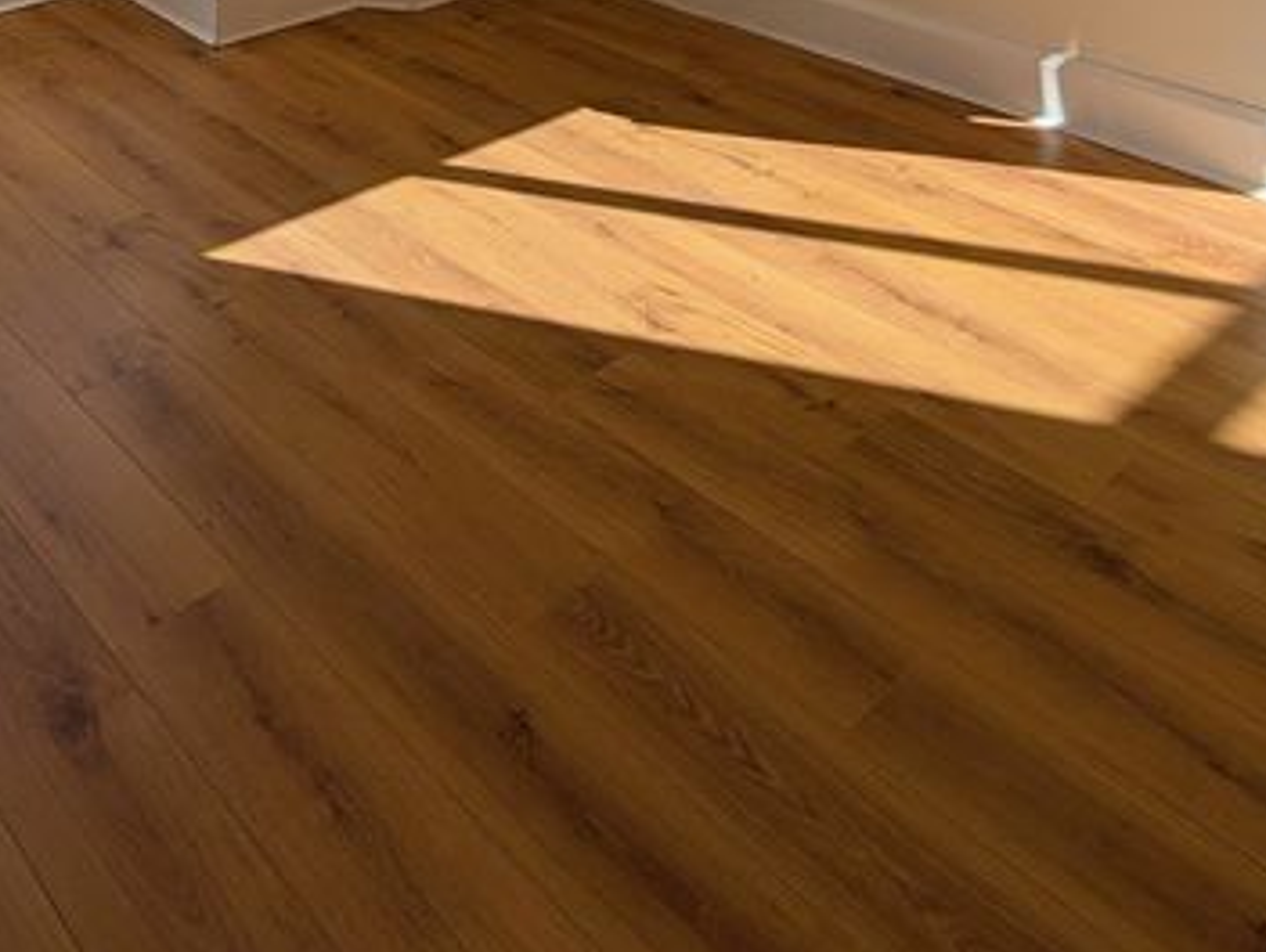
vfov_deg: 32.3
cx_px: 458
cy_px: -243
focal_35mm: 35
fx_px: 1281
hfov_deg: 51.9
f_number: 1.7
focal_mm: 2.02
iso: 53
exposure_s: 1/2016
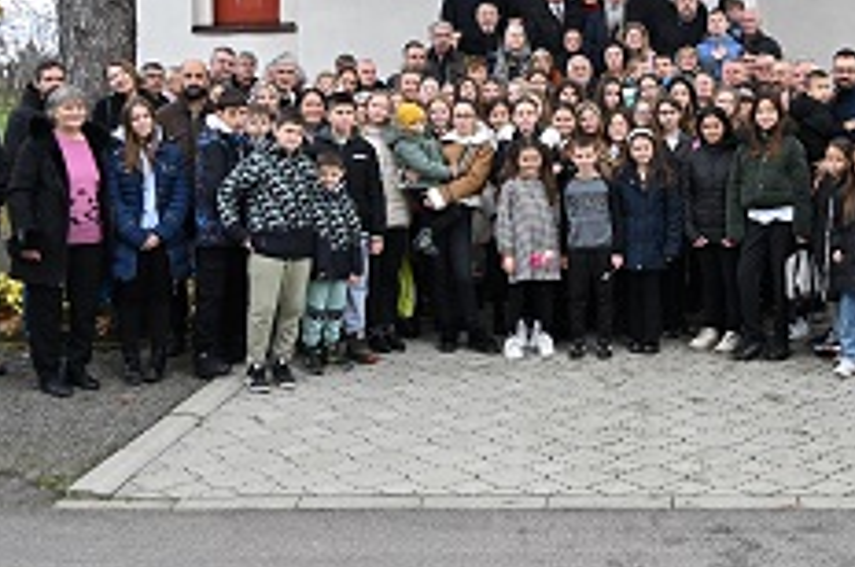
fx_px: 1352
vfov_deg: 23.4
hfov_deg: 34.6
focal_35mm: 57
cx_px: 597
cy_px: 118
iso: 160
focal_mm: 22
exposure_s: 1/320
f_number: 3.5
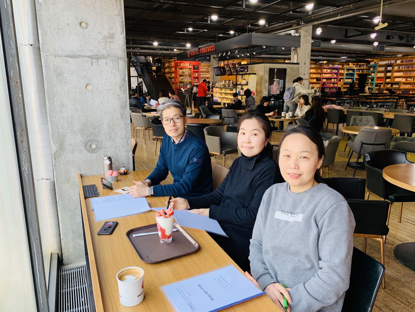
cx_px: 208
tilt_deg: -11.7
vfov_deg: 53.1
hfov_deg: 67.3
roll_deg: +0.6
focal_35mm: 26
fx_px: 312
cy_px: 156
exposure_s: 1/121
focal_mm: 4.25
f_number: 1.8
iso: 40
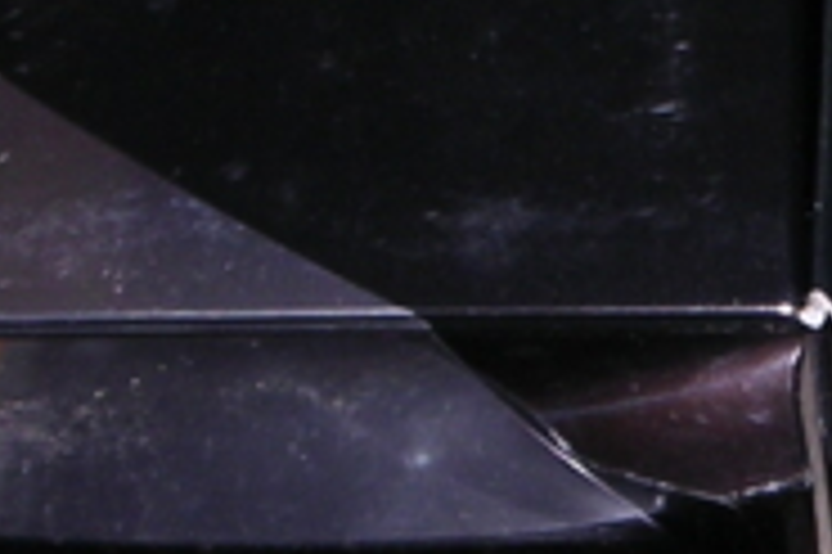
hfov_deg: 11.8
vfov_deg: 8.0
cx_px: 931
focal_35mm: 171
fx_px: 3948
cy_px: 527
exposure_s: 1/60.1
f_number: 2.8
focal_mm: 5.8
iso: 100
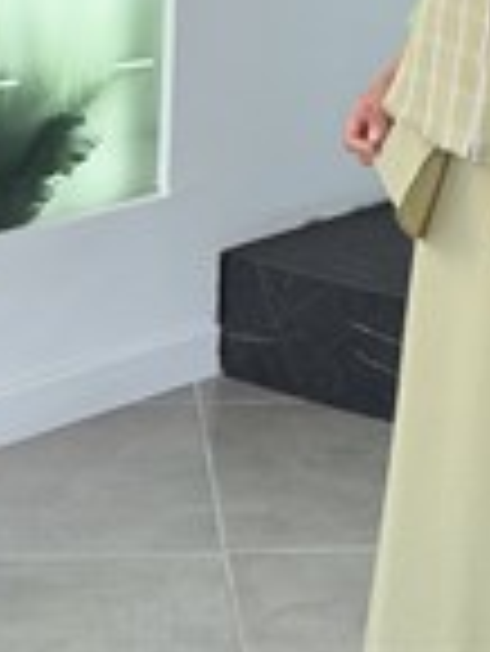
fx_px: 2582
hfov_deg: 10.6
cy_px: -272
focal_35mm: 137
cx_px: 634
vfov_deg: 13.7
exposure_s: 1/191
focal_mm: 6.76
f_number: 1.78
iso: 80
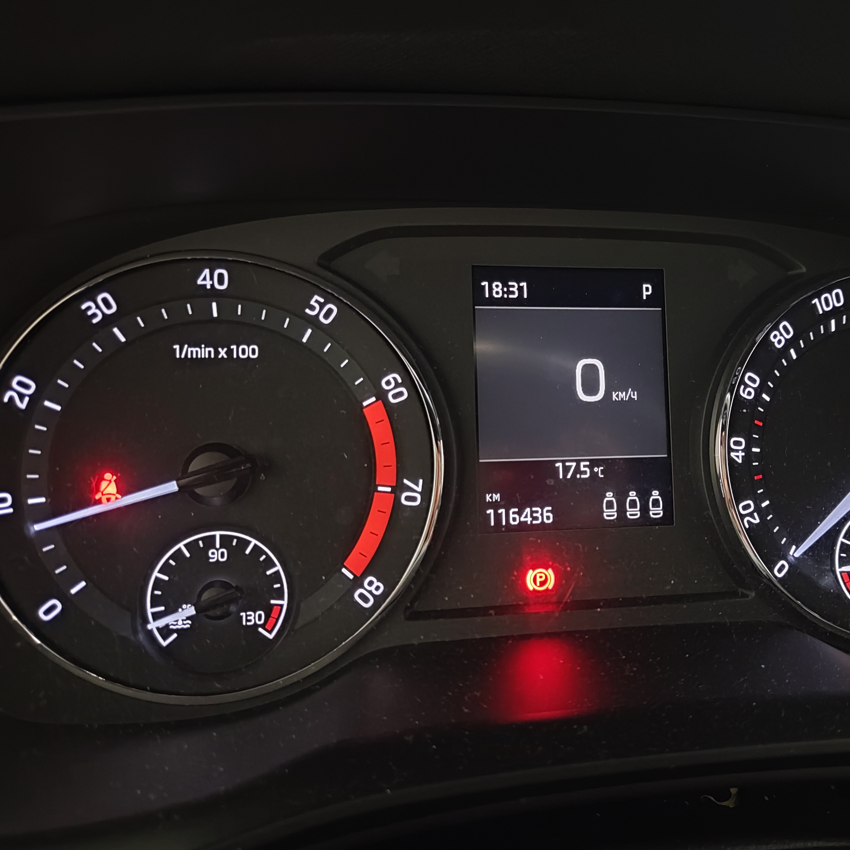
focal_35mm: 31
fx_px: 861
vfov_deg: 52.5
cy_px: 422
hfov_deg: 51.7
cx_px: 553
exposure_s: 1/10
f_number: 1.79
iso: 2061
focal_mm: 4.74
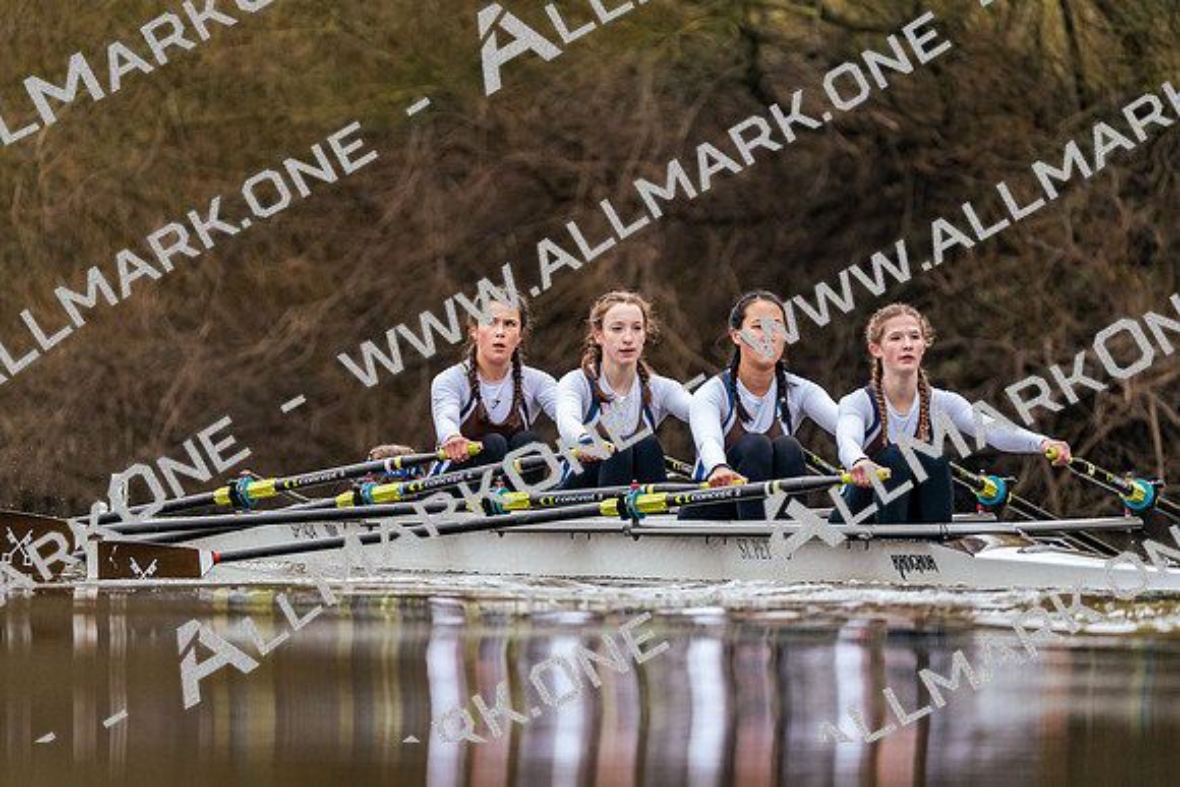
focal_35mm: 559
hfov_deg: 3.7
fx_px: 18326
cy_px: 394
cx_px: 590
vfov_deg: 2.5
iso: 2000
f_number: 6.3
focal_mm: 559
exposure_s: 1/2000
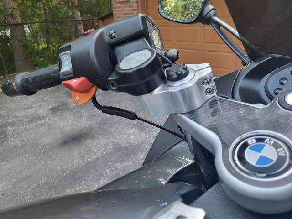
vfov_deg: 53.1
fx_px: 219
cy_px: 110
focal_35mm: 26
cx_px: 146
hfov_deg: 67.3
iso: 125
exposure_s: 1/120
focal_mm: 5.4
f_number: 1.8
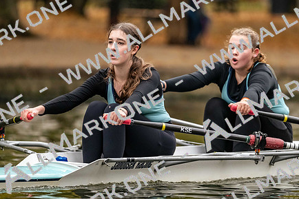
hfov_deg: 3.9
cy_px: 86
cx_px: 144
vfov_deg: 2.6
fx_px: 4442
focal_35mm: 535
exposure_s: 1/2500
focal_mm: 400
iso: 3200
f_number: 4.5
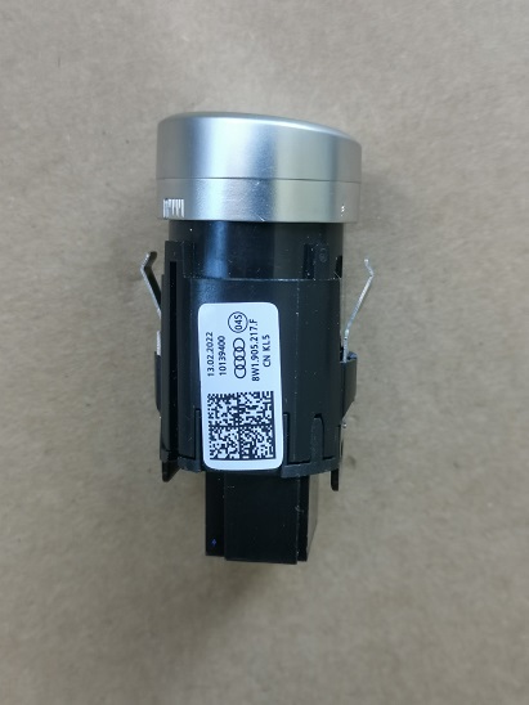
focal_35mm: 46
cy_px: 352
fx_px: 937
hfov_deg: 31.5
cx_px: 264
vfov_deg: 41.2
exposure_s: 1/100
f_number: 1.8
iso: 125
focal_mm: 5.58
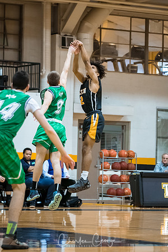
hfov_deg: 8.7
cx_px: 84
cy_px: 126
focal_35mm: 158
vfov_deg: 13.0
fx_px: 1102
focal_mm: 105
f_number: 2.8
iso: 3200
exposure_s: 1/400
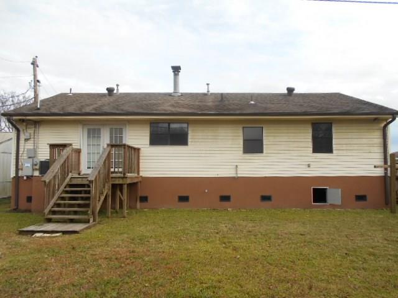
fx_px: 299
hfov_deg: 67.3
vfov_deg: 53.1
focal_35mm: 26
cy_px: 149
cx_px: 199
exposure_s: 1/400
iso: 80
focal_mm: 4.6
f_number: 3.2
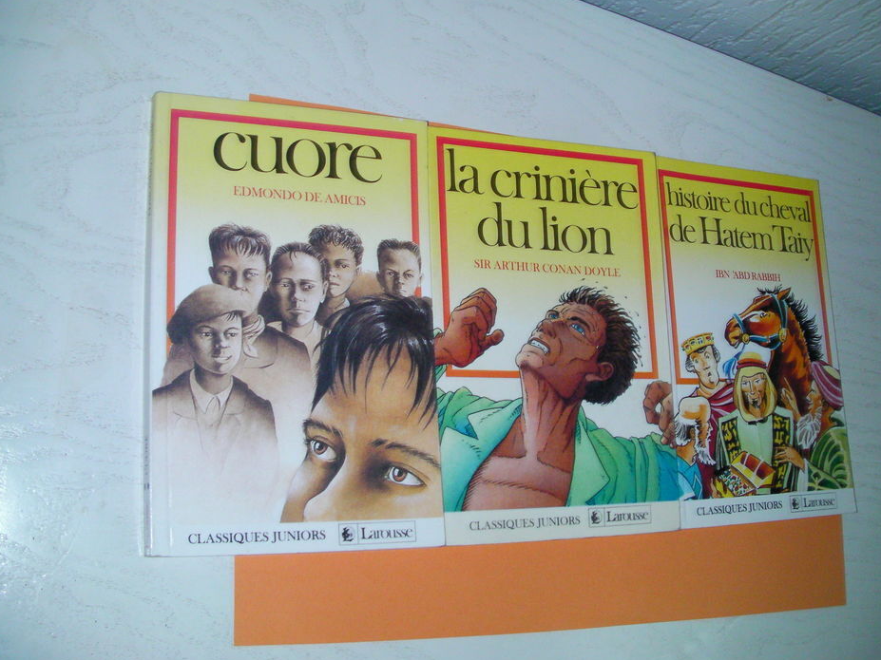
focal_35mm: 41
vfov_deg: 35.1
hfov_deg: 45.8
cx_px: 452
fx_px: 1043
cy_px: 314
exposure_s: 1/30
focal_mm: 6.3
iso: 200
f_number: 3.5
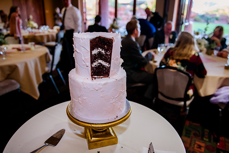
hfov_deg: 66.7
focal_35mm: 27
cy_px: 76
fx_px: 174
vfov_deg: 47.3
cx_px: 111
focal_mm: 26
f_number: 2.8
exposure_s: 1/400
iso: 3200
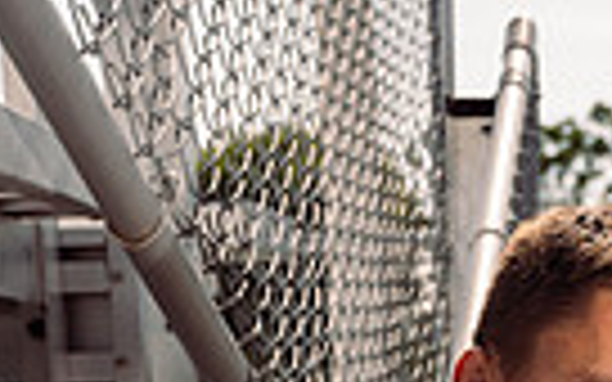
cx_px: 634
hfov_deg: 13.3
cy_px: 939
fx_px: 2585
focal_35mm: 155
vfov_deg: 7.8
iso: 64
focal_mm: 46
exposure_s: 1/250
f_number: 6.3
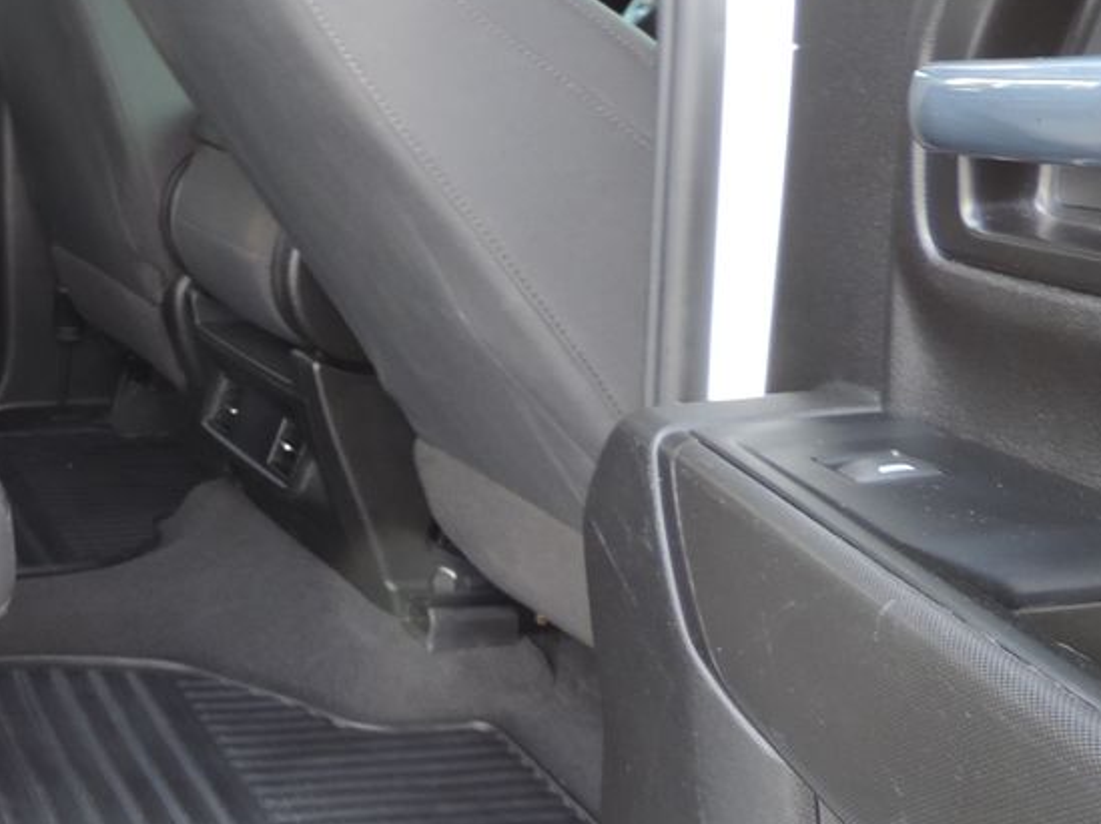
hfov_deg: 30.4
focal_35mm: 56
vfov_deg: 26.0
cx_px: -136
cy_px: 295
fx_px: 1780
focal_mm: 4.3
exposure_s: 1/30
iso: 125
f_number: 3
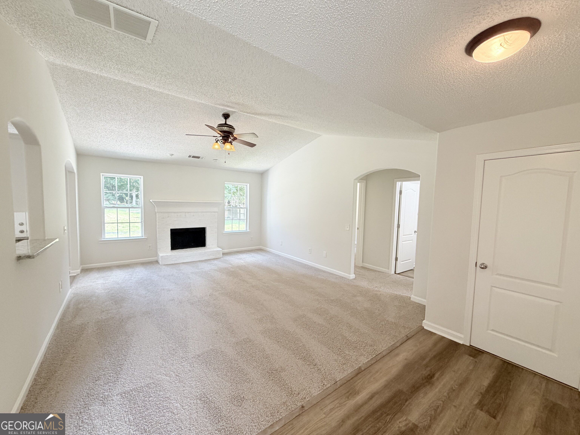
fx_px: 235
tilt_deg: -3.1
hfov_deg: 102.1
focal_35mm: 14
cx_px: 290
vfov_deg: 85.7
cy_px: 218
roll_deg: -0.8
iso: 250
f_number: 2.2
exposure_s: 1/120
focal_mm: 2.22
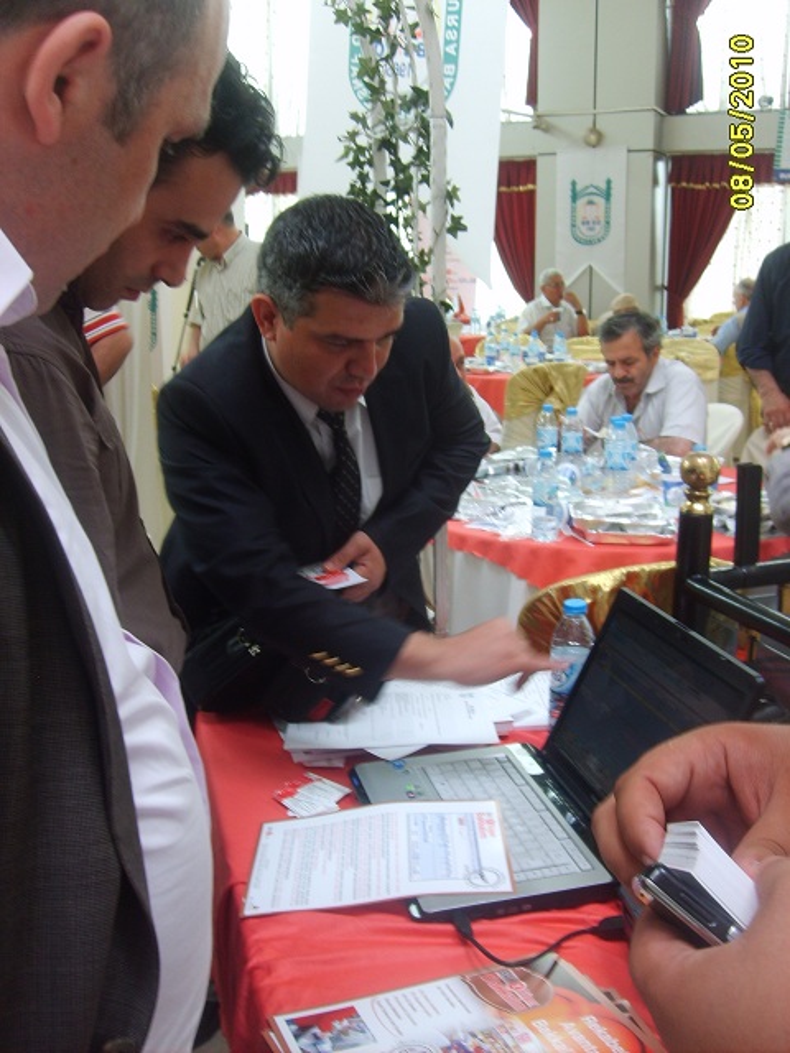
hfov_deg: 40.7
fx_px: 1065
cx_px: 395
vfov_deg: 52.6
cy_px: 526
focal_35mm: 35
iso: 56
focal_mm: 5.8
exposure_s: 1/30
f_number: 2.8
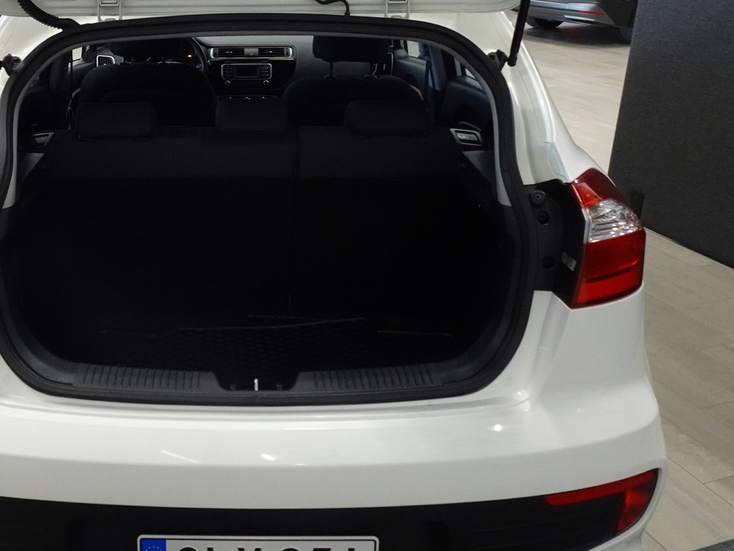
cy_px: 245
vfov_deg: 38.6
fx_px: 785
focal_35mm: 37
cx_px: 222
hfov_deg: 48.9
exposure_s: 1/30
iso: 500
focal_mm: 4.25
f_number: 3.5
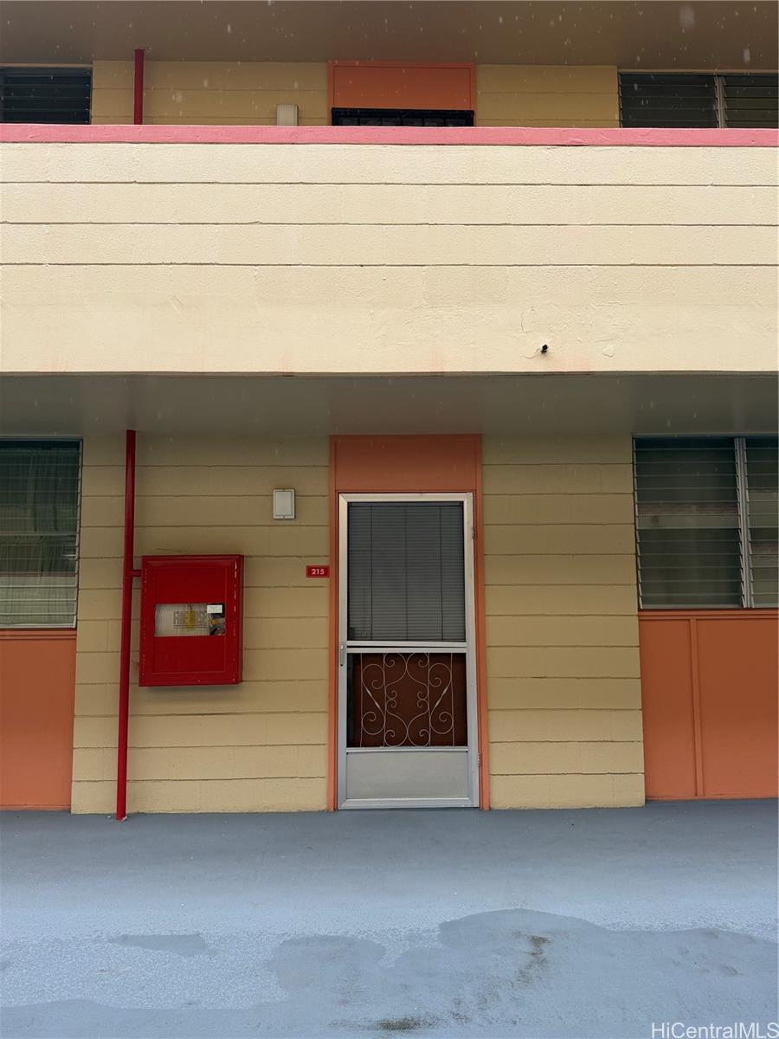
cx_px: 390
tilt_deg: +5.4
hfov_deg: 56.8
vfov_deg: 71.6
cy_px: 520
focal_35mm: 24
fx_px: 720
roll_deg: +0.8
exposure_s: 1/535
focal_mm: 6.76
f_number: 1.78
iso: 80
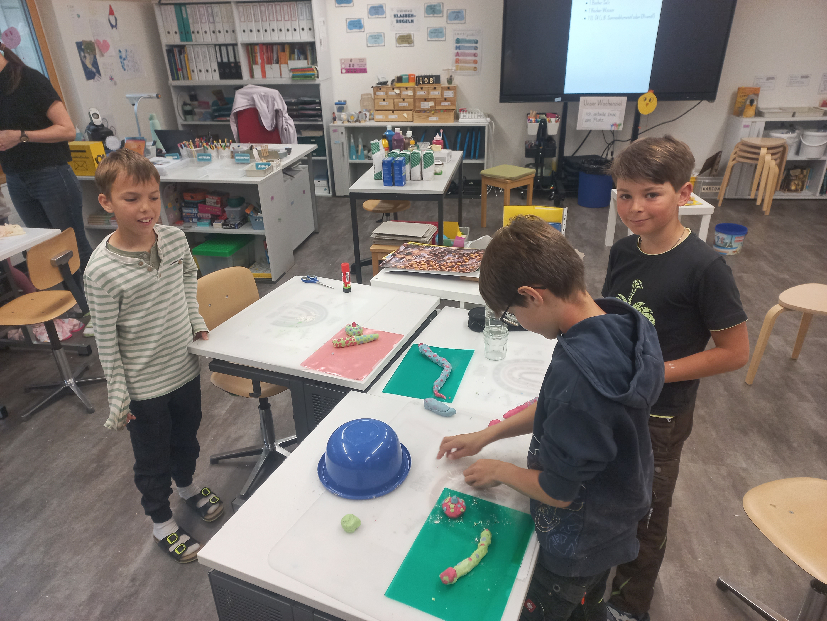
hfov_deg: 69.4
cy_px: 310
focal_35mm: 25
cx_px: 414
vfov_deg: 54.9
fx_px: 597
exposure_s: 1/50
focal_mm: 4.6
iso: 64
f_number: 1.8
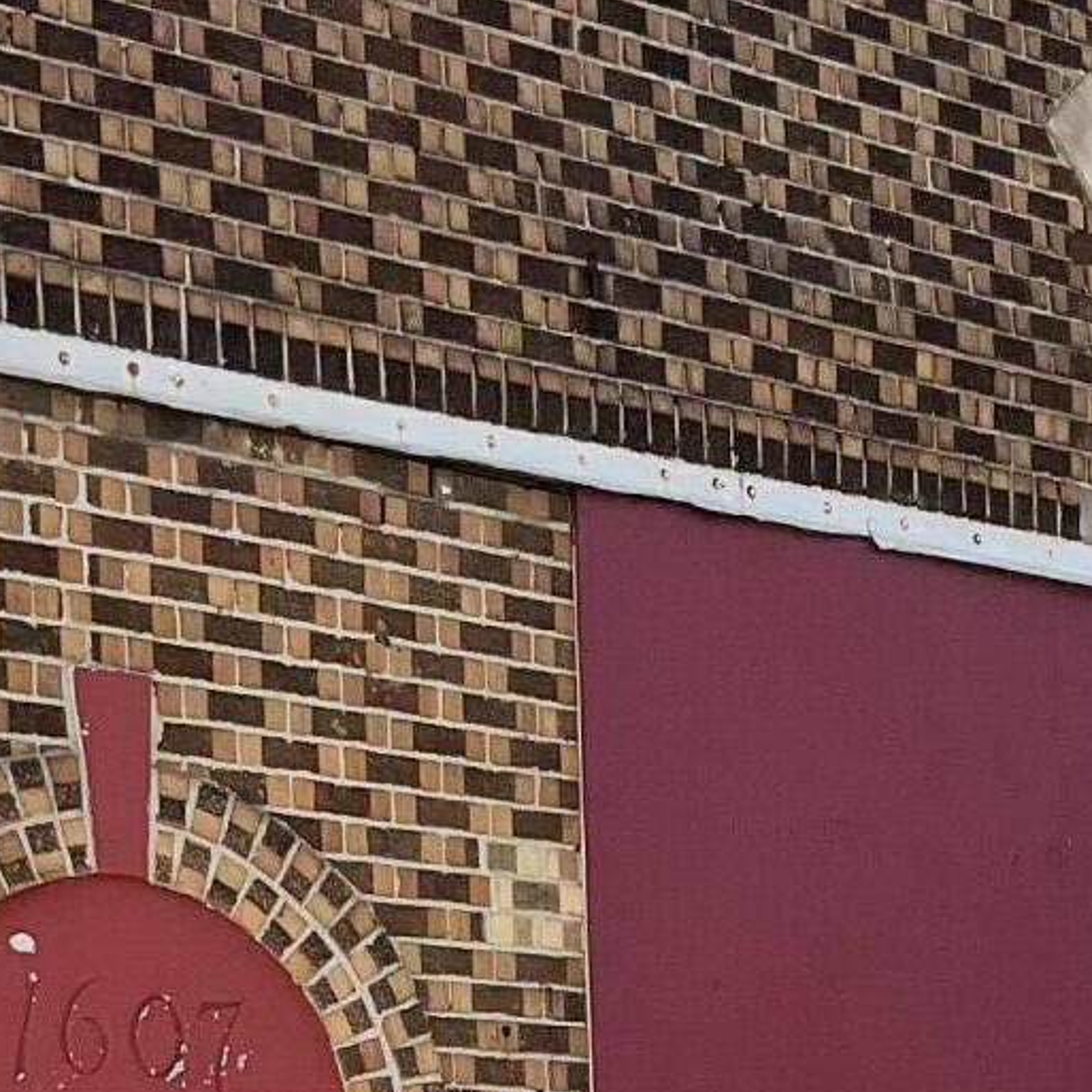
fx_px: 3569
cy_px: 1550
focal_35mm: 100
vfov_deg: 16.2
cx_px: 871
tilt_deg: -0.9
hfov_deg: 17.3
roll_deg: +1.4
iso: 16
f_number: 1.8
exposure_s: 1/2141
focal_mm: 3
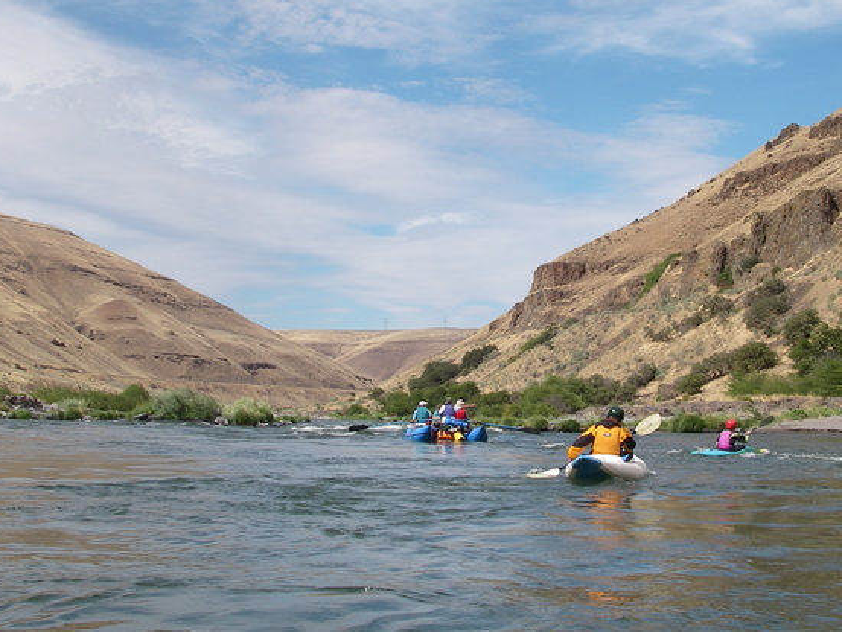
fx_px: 1338
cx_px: 452
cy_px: 263
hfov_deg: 34.9
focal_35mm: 55
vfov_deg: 26.5
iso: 64
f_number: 6.6
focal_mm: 6.3
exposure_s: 1/250
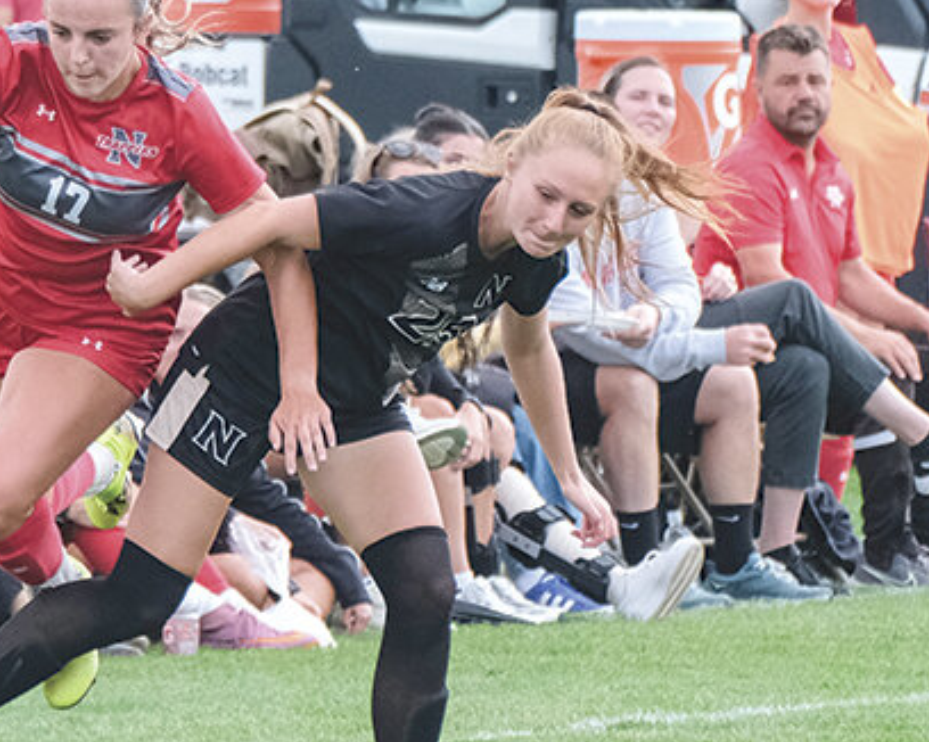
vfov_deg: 3.1
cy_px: 386
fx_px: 13906
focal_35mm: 506
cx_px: 257
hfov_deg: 3.8
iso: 1600
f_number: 5
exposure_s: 1/2500
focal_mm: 183.1
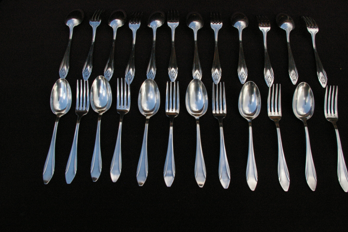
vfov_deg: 30.5
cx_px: 183
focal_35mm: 44
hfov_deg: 44.5
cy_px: 113
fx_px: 425
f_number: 9.5
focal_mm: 26
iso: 1600
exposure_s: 1/750
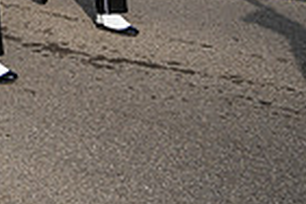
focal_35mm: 105
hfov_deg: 17.0
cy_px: -201
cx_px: -193
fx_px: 892
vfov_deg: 11.7
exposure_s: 1/1600
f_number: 4
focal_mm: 25.5
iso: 125
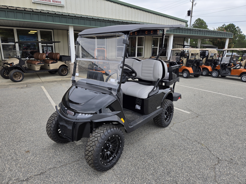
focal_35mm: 23
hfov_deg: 73.9
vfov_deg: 58.9
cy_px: 92
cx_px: 123
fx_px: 163
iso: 25
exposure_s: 1/193
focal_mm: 5.4
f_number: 1.8
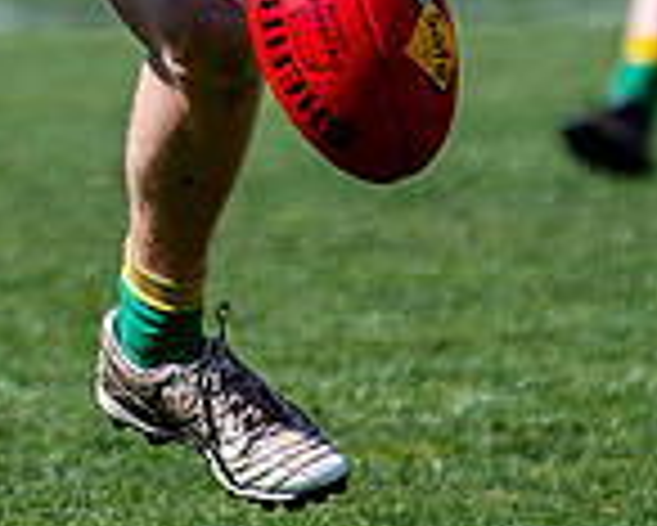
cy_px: -532
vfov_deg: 0.9
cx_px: -67
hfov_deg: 1.2
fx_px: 32553
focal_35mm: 1673
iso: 140
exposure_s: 1/2500
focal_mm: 175
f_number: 2.8
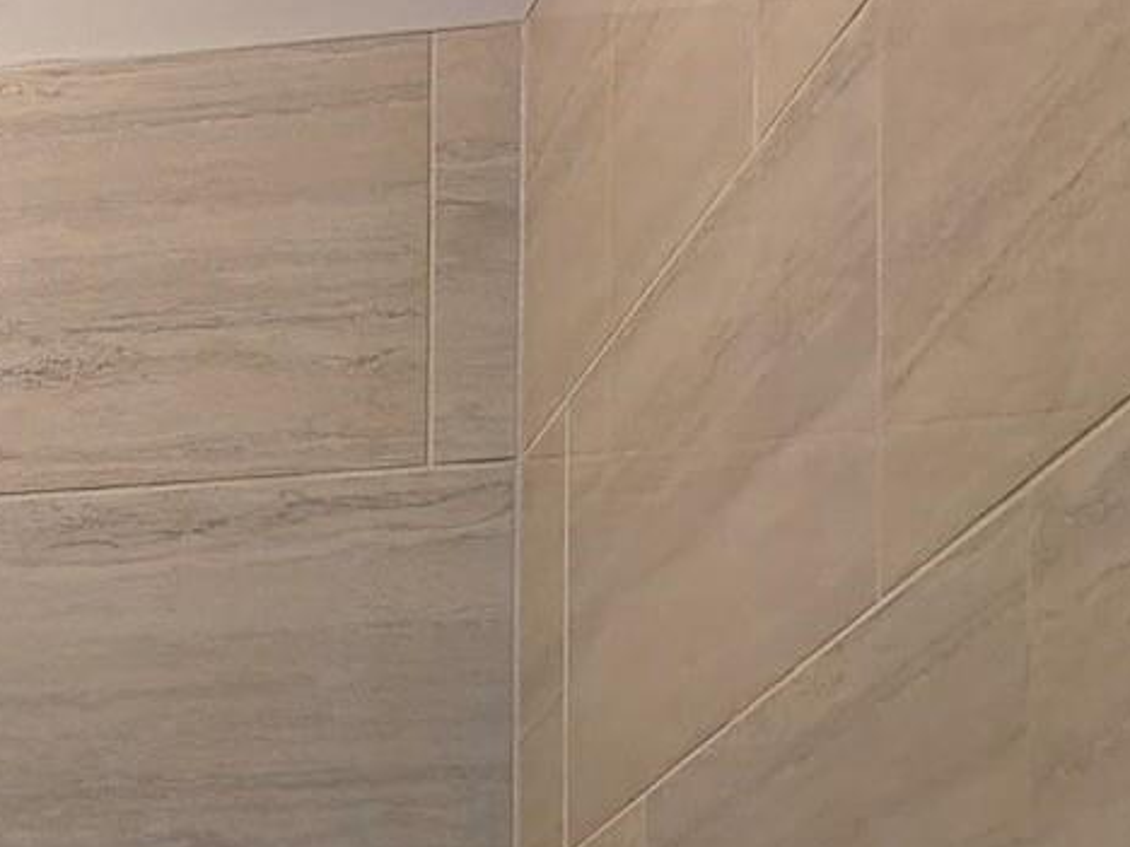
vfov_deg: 12.4
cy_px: 1687
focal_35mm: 105
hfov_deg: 15.0
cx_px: -1176
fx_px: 3428
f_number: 1.78
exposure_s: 1/120
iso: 80
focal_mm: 6.76
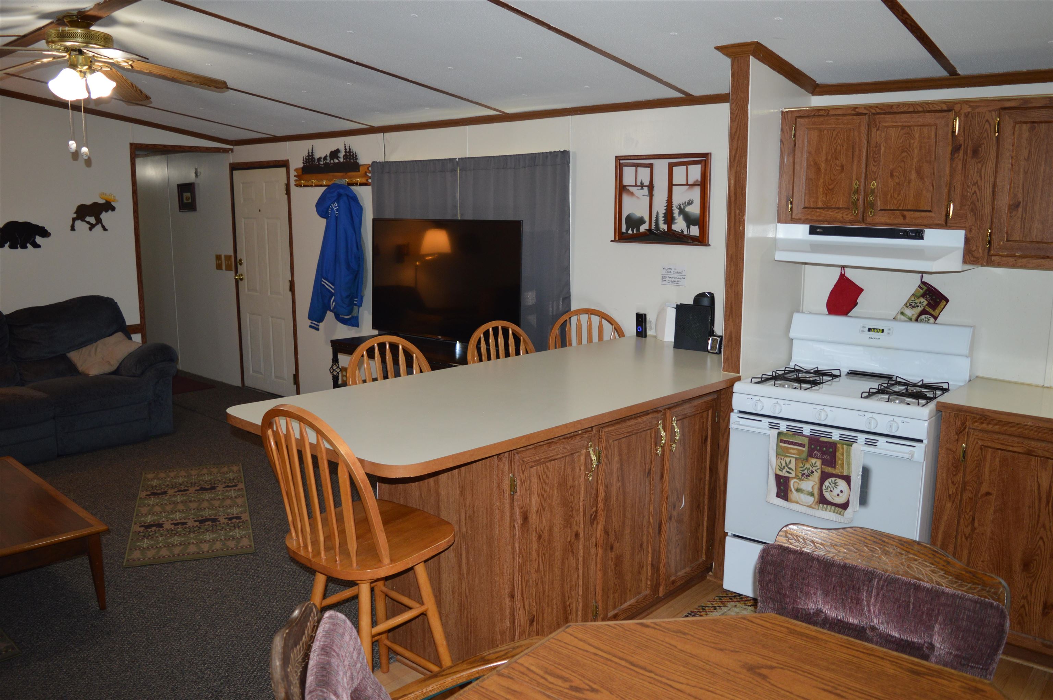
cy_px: 350
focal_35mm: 27
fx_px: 789
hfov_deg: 67.4
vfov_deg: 47.8
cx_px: 526
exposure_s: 1/60
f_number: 3.5
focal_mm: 18
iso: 450
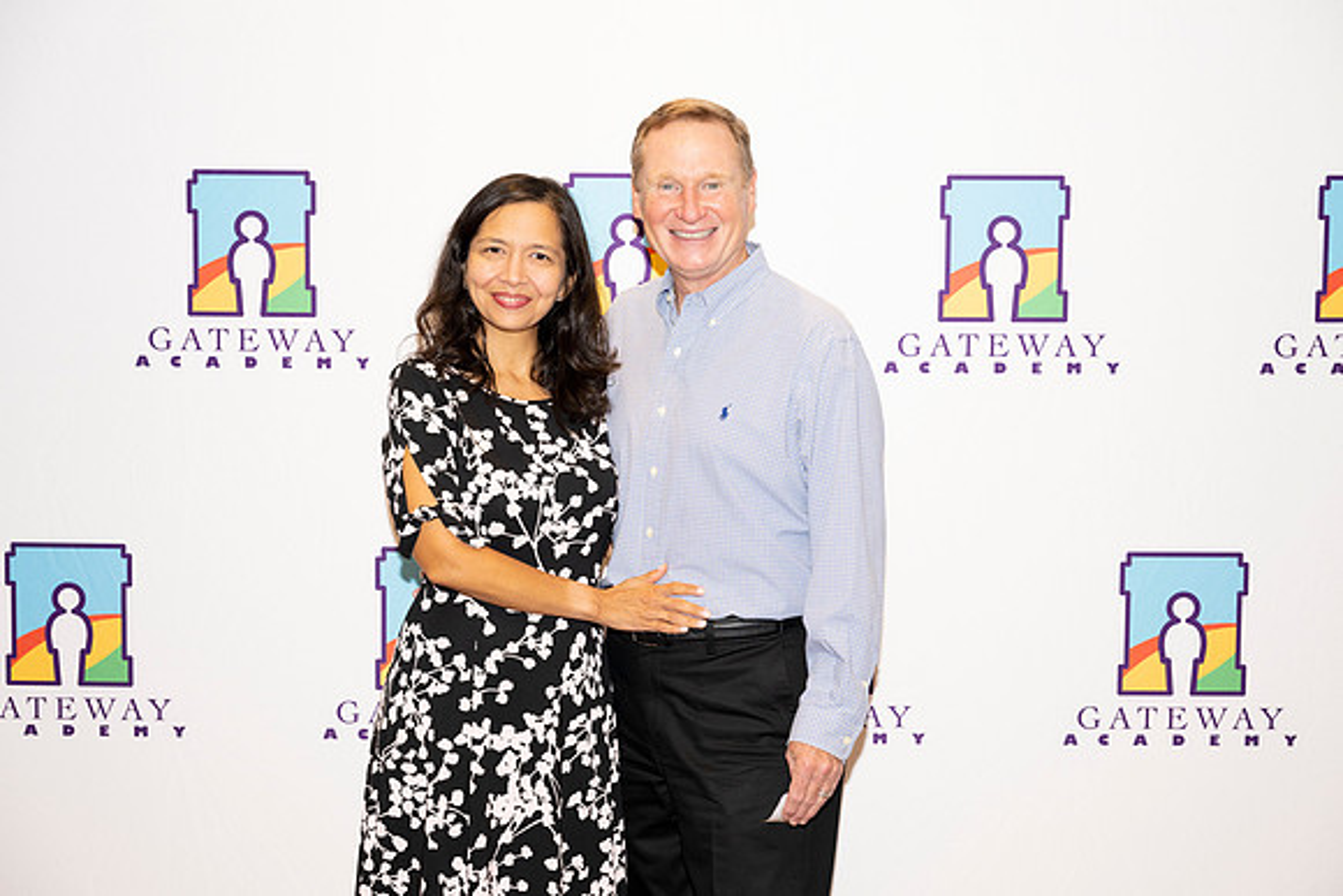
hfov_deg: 33.4
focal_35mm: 60
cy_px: 448
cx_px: 672
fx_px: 2239
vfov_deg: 22.6
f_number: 5.6
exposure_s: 1/160
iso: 800
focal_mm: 60
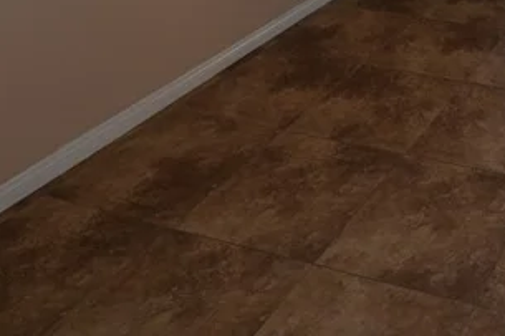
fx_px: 659
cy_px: -211
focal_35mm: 47
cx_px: 589
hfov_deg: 34.5
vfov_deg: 21.9
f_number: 5
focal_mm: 14
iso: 200
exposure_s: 1/100
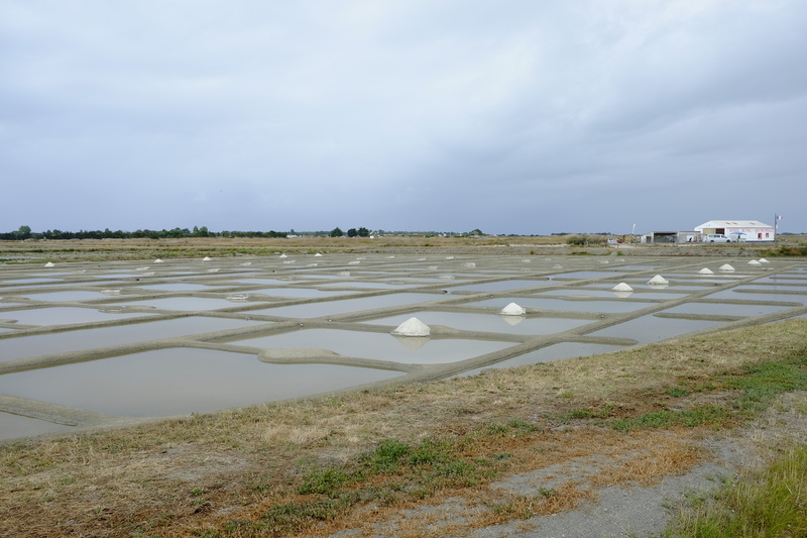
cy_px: 269
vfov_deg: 37.8
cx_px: 404
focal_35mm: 35
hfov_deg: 54.4
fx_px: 784
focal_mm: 23
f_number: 8
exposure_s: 1/200
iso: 400
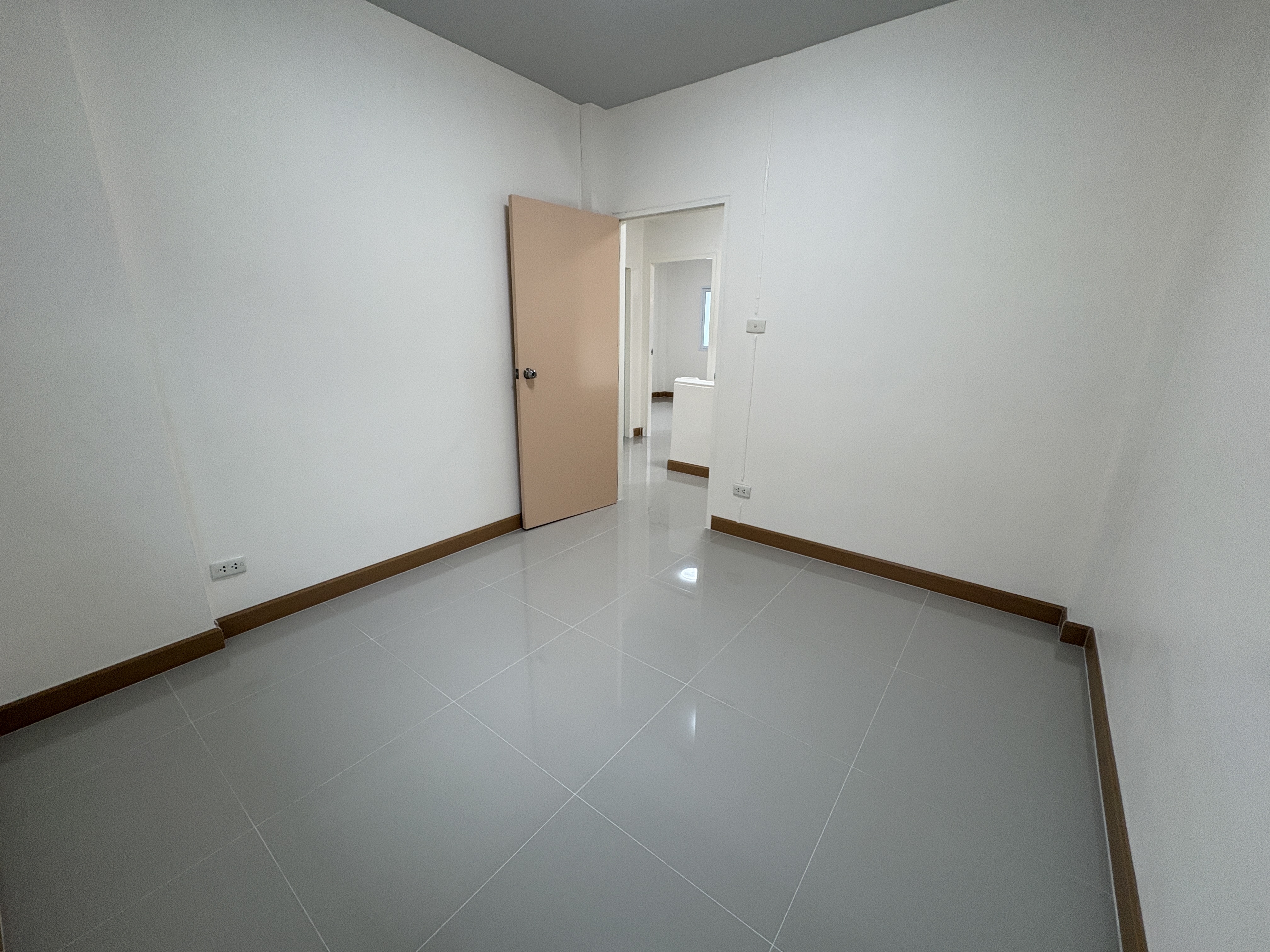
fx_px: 514
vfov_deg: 85.7
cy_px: 476
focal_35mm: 14
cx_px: 635
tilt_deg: -15.2
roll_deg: -0.3
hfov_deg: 102.1
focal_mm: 2.22
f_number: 2.2
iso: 200
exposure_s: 1/100
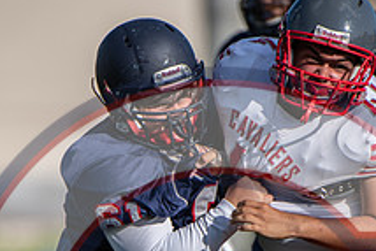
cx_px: 98
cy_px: 281
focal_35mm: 1320
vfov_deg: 1.0
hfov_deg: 1.6
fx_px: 13796
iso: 110
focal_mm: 400
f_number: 4
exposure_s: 1/1000
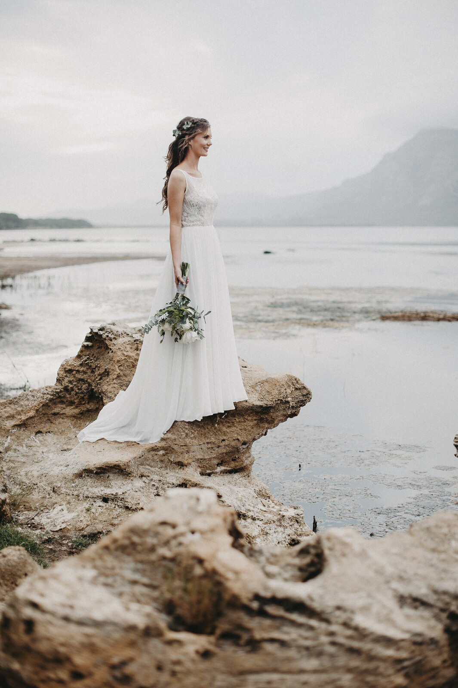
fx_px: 955
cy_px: 344
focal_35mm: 50
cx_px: 229
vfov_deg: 39.6
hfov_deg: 27.0
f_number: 2
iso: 200
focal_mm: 50
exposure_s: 1/1000
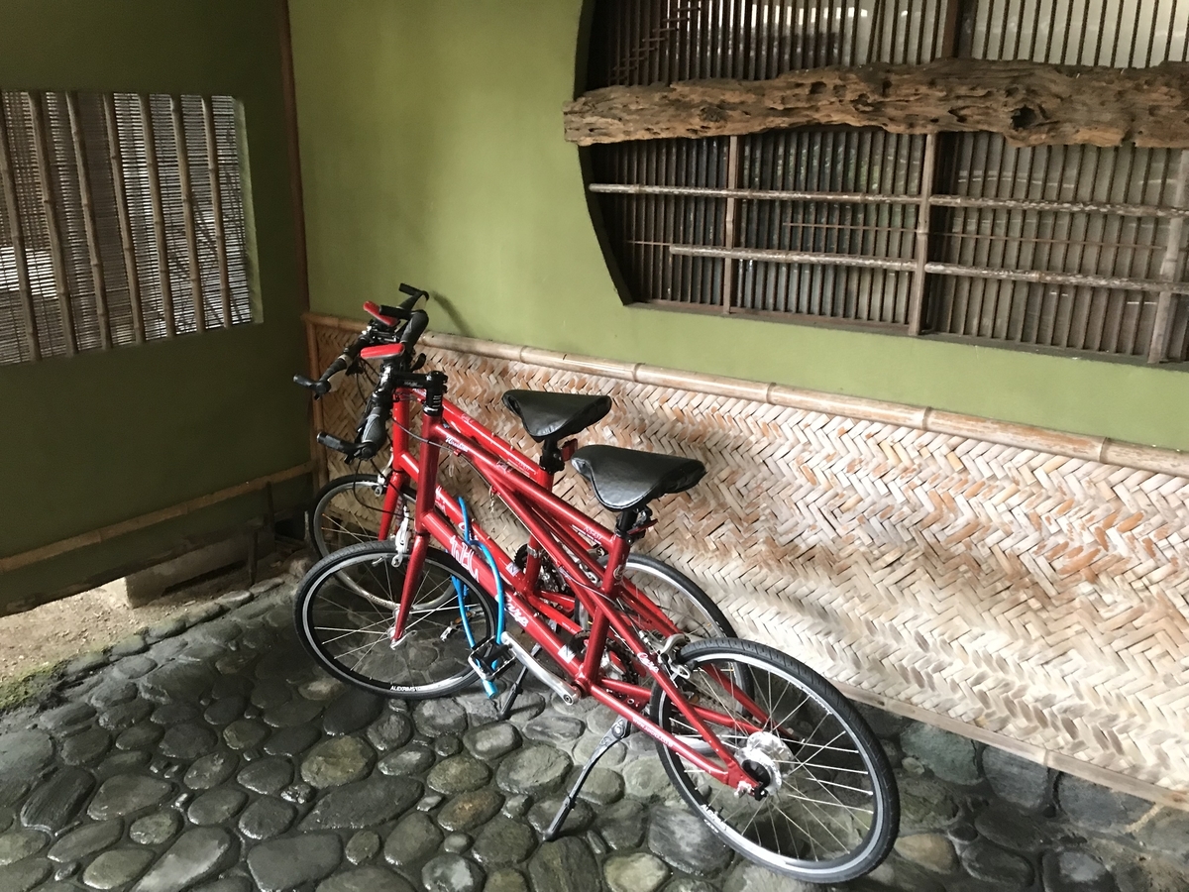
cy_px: 446
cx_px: 594
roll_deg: +0.2
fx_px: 962
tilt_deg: -17.5
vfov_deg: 49.7
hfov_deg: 63.4
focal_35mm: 28
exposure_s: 1/15
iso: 80
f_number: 1.8
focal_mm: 3.99
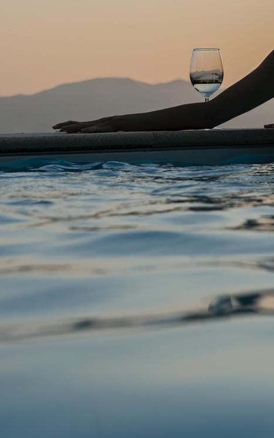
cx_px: 315
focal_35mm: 116
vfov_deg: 17.9
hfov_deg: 11.1
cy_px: 102
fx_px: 1385
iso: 100
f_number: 5.6
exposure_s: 1/200
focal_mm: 44
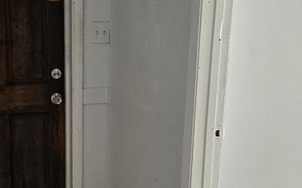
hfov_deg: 29.9
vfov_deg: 19.2
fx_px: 551
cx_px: 61
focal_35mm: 67
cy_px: 150
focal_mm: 5.4
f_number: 1.8
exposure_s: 1/120
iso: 320
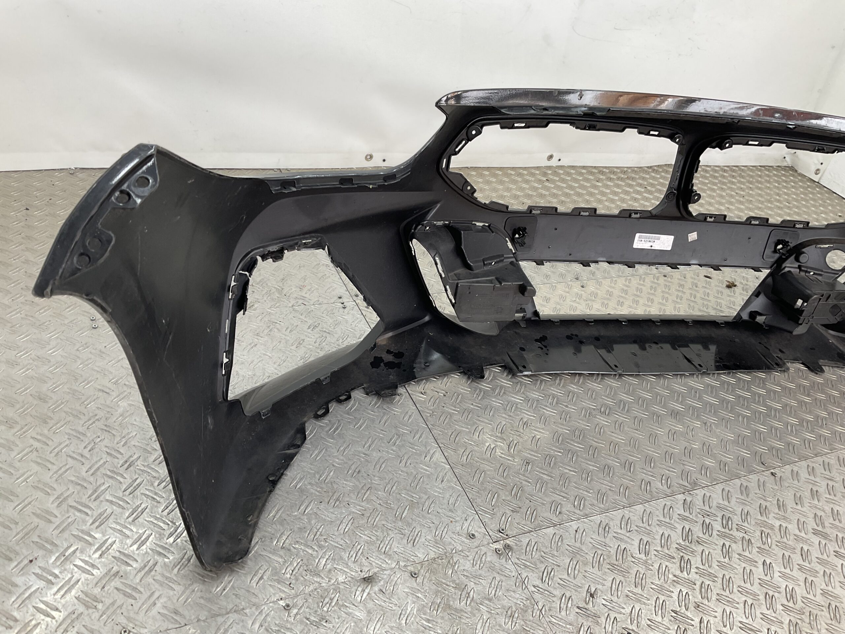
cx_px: 422
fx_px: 708
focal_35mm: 29
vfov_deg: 48.2
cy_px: 317
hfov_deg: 61.7
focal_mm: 3
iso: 25
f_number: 1.8
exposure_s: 1/100
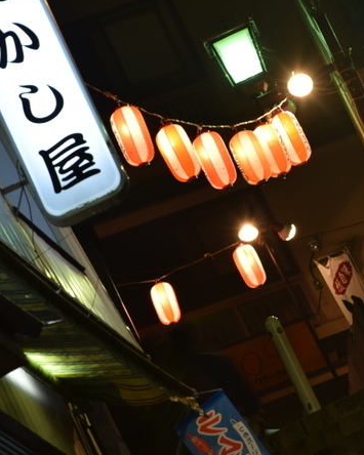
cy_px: 196
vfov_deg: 4.1
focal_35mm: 470
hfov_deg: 3.3
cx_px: 302
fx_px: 6329
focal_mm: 185
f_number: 9
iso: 100
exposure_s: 1/3
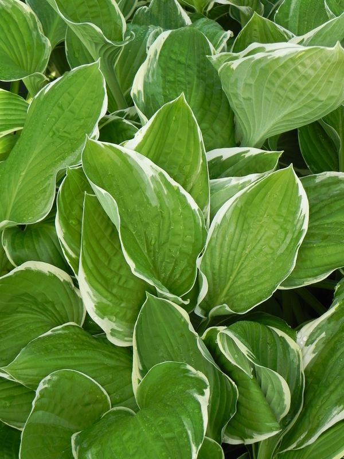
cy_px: 230
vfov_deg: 18.7
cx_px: 172
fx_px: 1391
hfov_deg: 14.1
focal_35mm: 105
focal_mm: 18.8
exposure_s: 1/400
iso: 160
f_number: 4.5
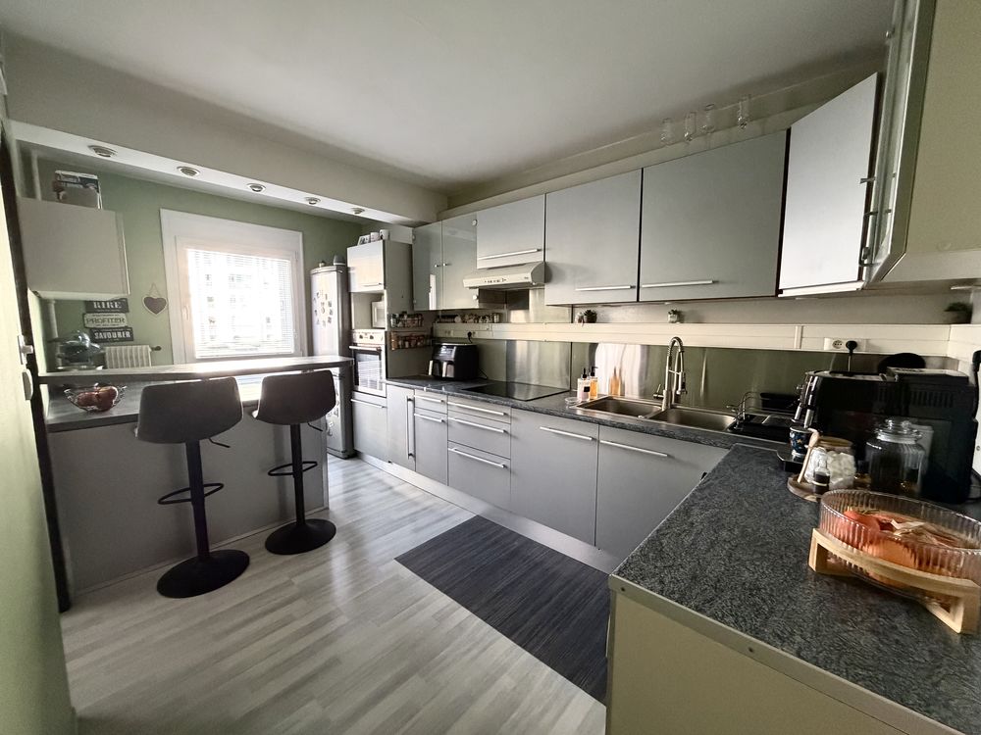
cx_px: 490
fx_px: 397
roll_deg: +0.1
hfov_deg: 102.1
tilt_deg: -6.2
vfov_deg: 85.7
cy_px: 368
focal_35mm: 14
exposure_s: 1/60
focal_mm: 2.22
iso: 640
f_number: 2.2
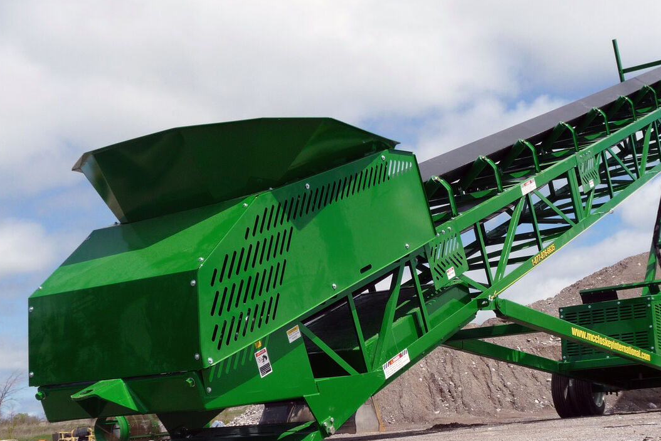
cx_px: 403
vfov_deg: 24.9
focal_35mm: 54
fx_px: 992
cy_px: 294
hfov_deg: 36.7
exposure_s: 1/250
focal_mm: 6.3
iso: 100
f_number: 9
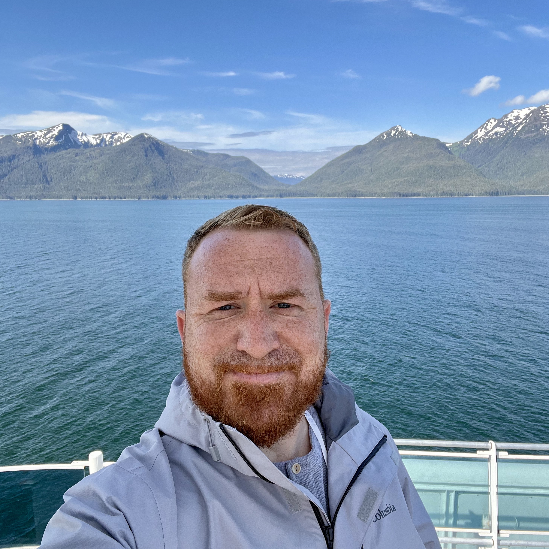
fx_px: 502
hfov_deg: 57.3
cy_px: 283
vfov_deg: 57.3
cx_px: 281
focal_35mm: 28
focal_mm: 2.71
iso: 32
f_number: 2.2
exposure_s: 1/416
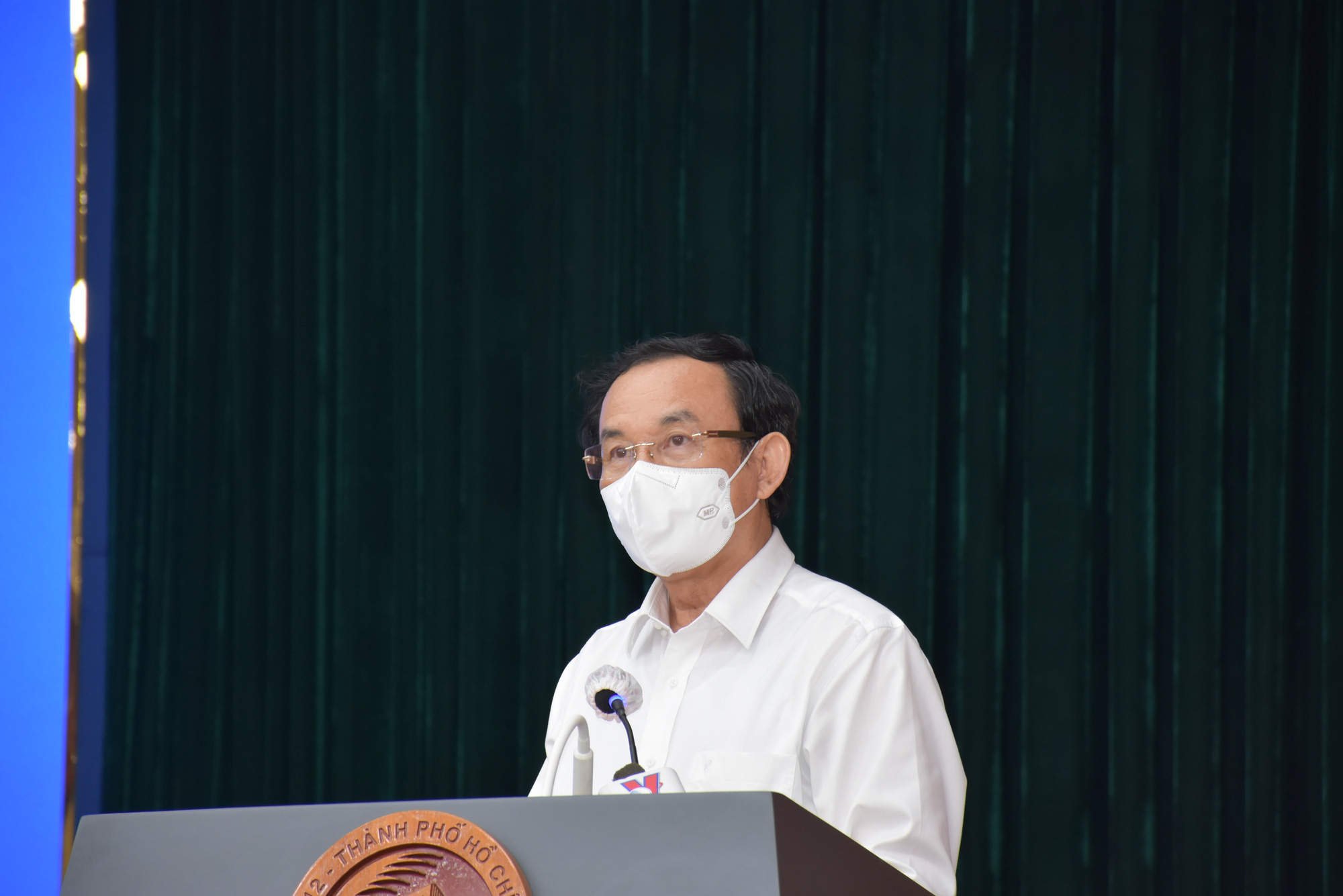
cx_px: 672
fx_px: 7837
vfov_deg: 6.5
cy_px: 448
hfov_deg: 9.8
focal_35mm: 210
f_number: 5.6
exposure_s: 1/30
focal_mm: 140
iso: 800
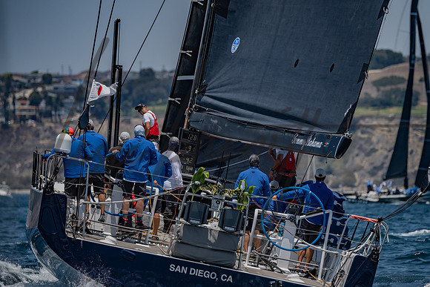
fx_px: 5188
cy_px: 141
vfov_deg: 3.2
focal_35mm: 434
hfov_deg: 4.7
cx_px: 240
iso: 320
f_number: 5.6
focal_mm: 370
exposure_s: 1/3200
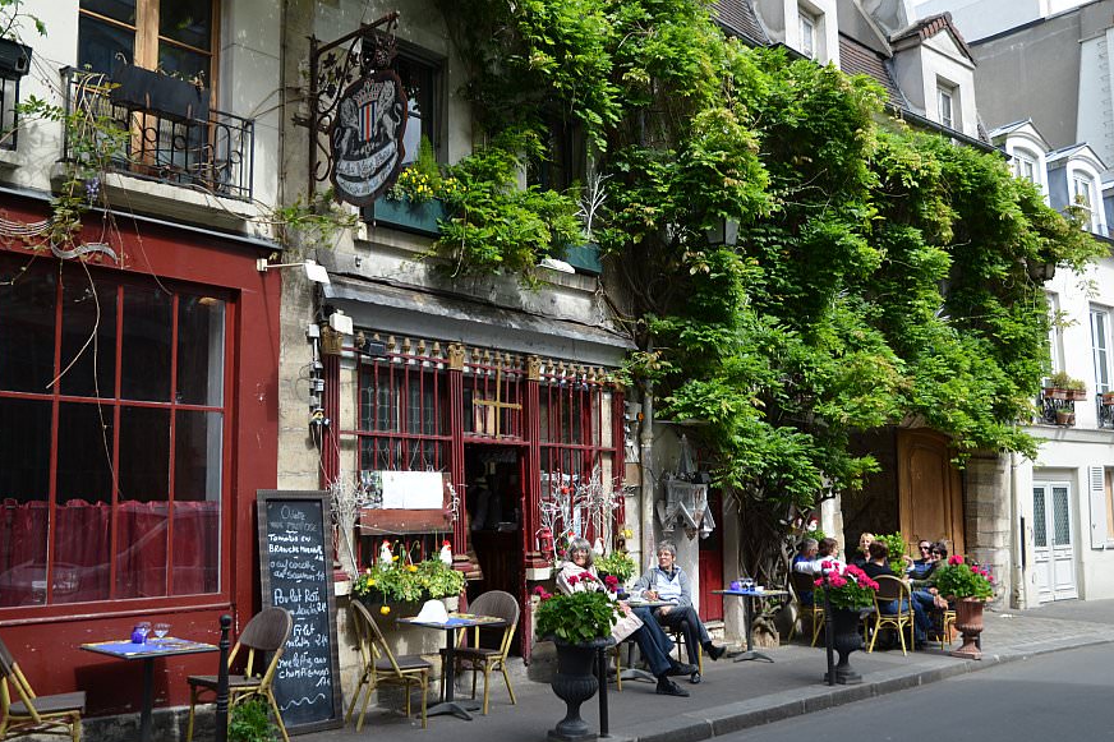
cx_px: 546
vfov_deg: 38.9
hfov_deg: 55.8
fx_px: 1052
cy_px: 379
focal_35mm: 34
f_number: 6.3
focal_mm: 22
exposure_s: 1/160
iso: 100
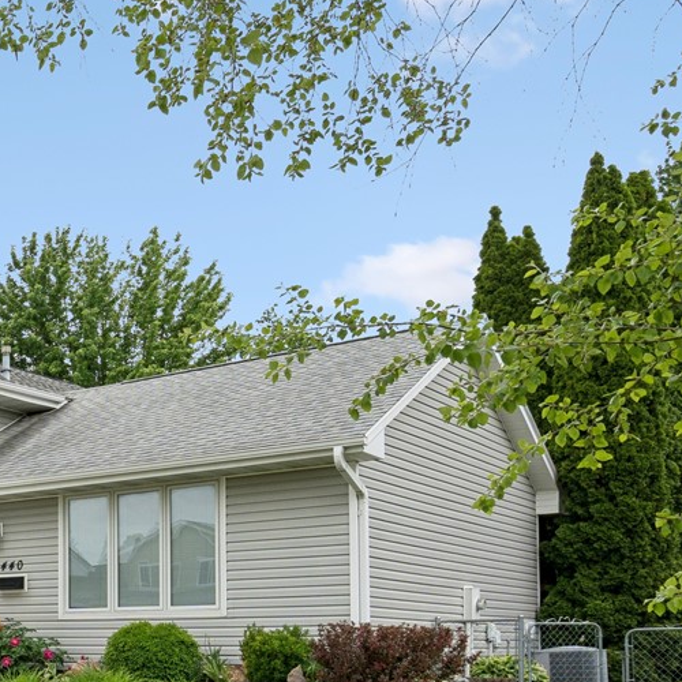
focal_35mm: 49
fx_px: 1092
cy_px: 481
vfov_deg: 34.2
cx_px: -261
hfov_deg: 27.4
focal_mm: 17
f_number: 8
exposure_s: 1/800
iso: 400
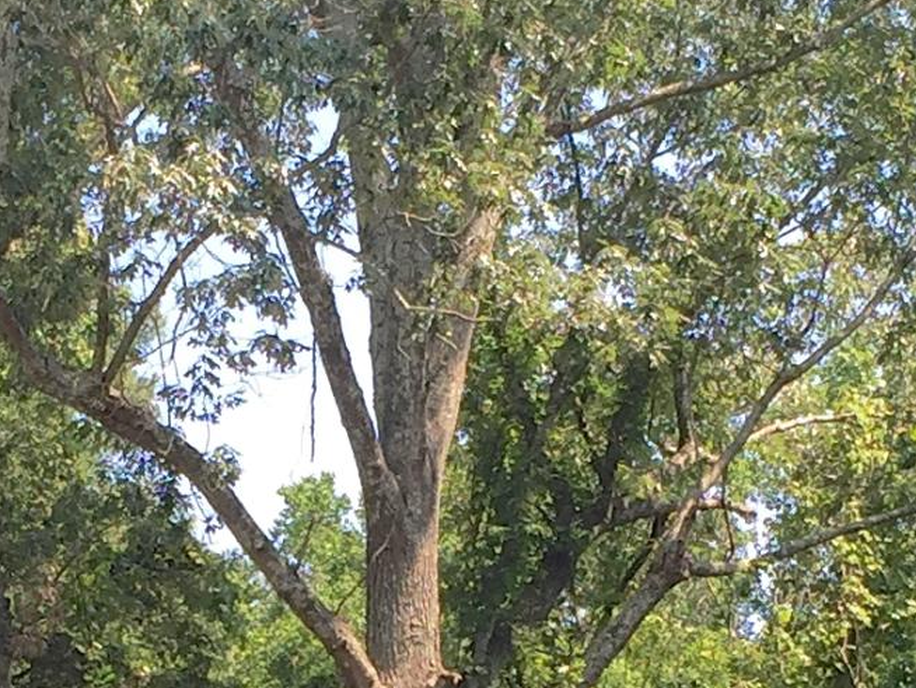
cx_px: 283
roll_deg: +0.7
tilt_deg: +7.7
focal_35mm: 133
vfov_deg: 10.9
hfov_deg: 14.8
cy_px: 874
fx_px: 3521
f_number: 2.2
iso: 32
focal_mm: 4.15
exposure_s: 1/471
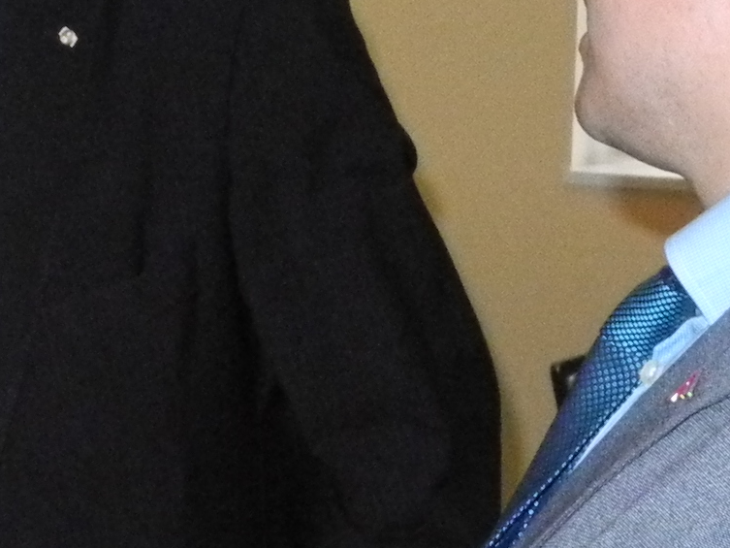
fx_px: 3269
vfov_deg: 9.6
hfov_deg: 12.5
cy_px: 126
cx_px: -107
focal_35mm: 155
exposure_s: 1/1042
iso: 800
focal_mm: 6.8
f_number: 3.2
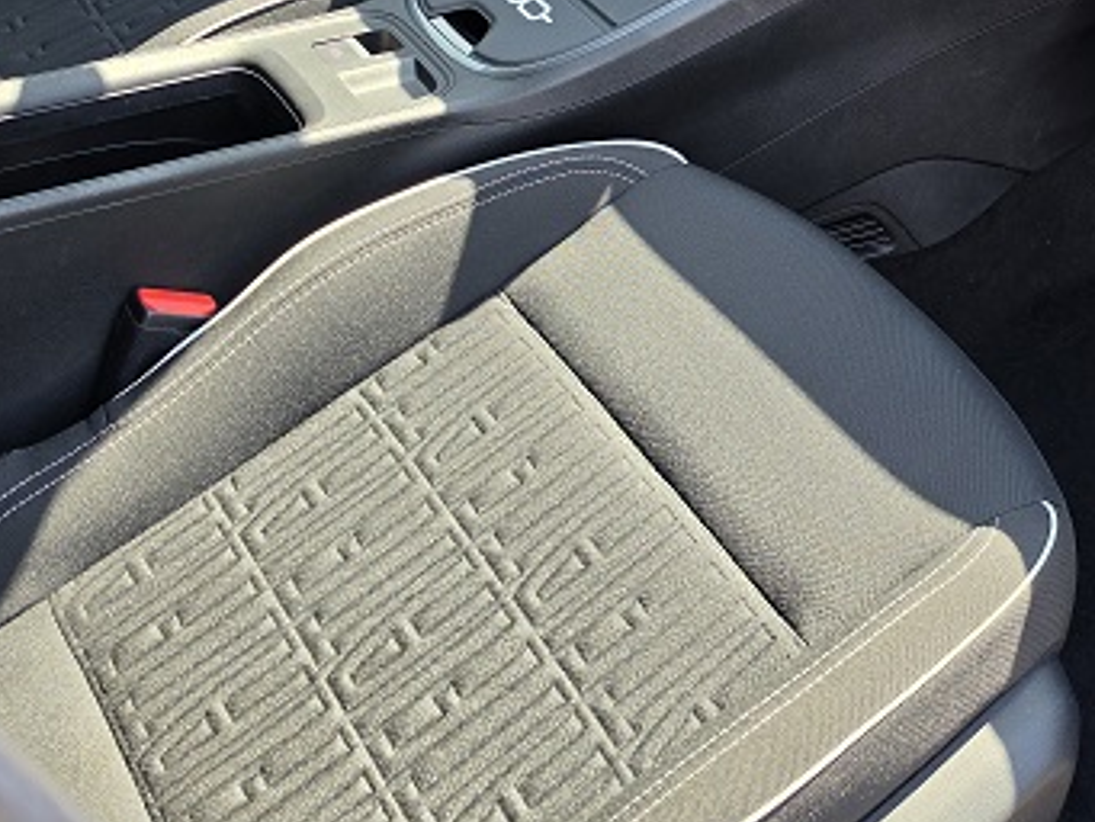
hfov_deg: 33.9
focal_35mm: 54
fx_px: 1709
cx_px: 954
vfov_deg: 25.8
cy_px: 26
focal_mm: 6.5
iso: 20
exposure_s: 1/359
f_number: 1.4
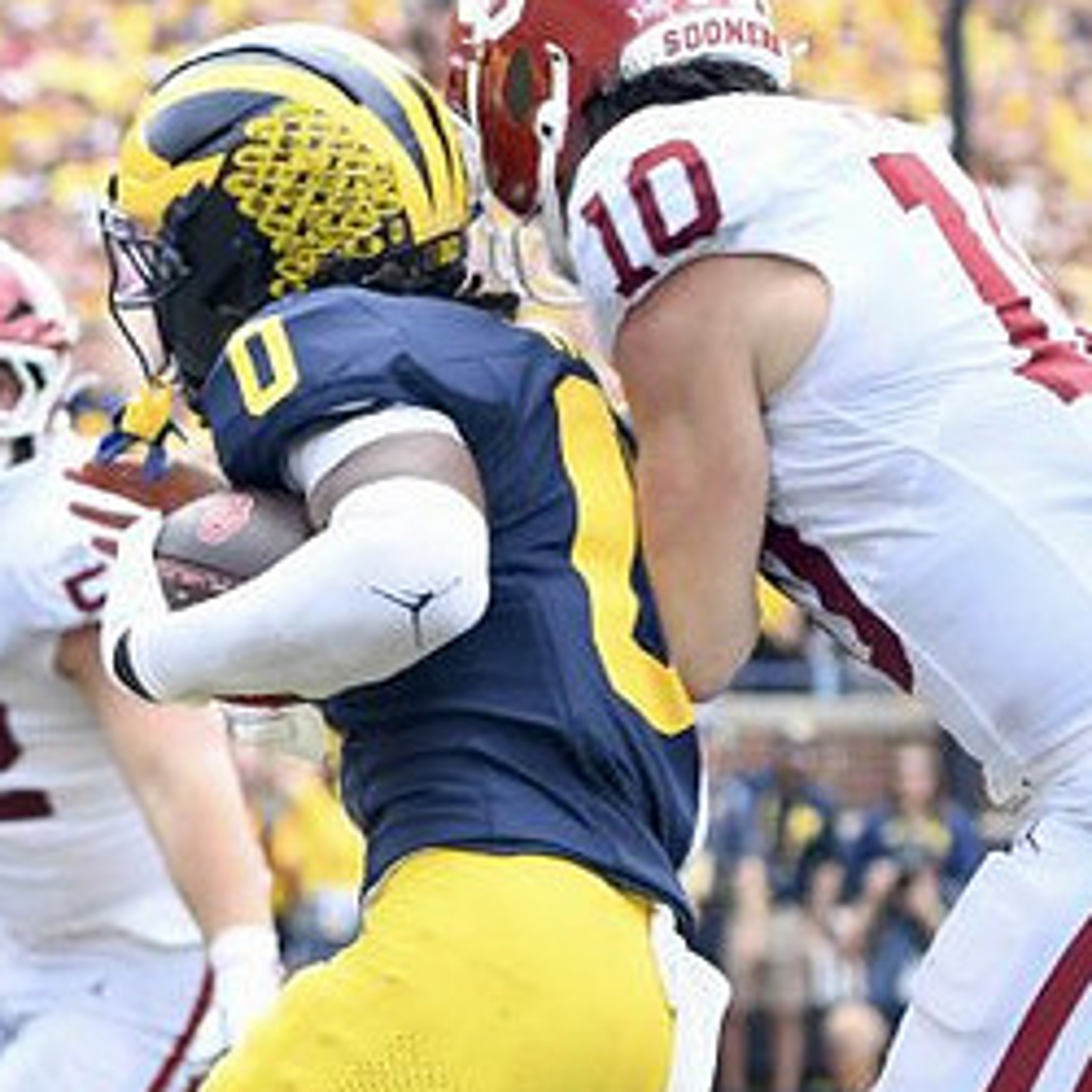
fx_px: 7388
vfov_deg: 8.5
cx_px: 179
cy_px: 616
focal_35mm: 207
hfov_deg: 8.4
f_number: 2.8
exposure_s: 1/1000
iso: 400
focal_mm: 70
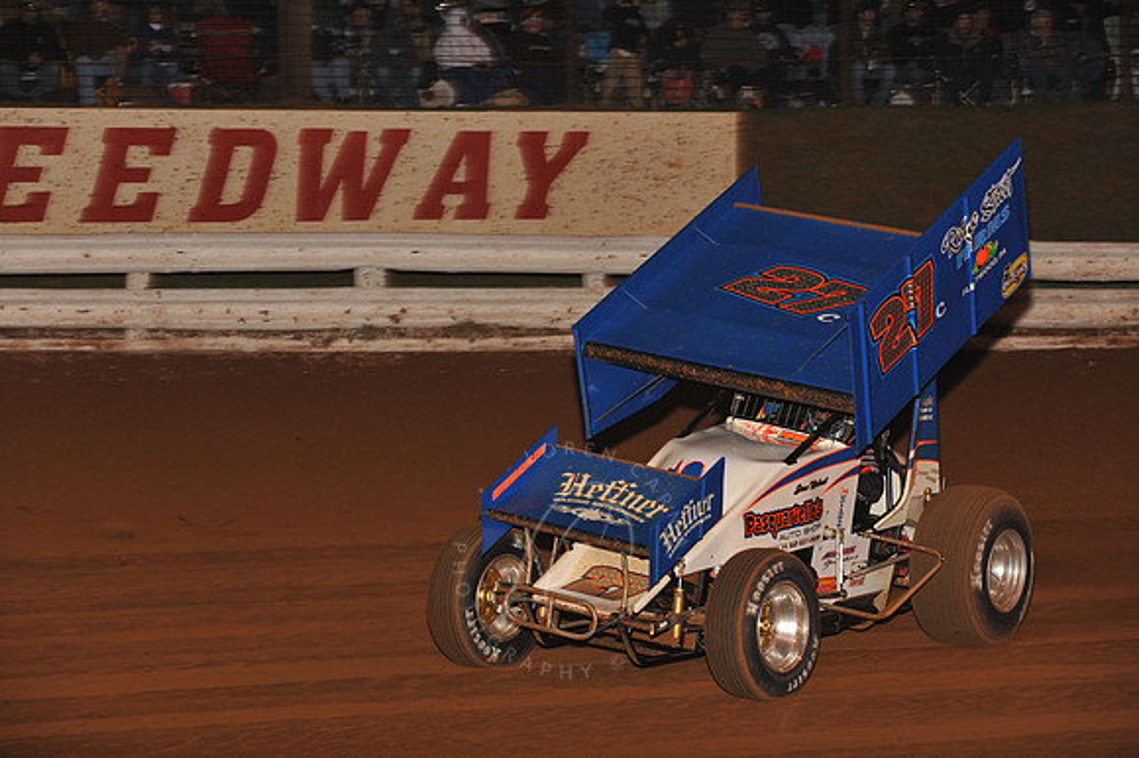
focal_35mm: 120
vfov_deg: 11.4
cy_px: 379
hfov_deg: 17.1
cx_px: 570
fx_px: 3794
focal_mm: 120
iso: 1250
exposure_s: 1/320
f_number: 6.3
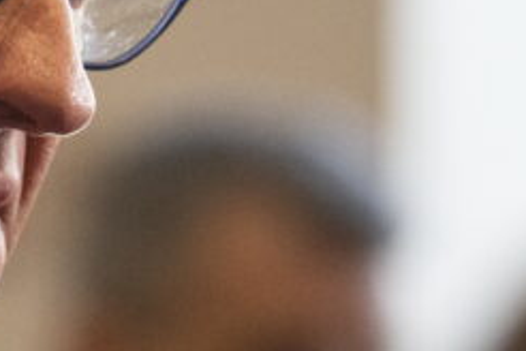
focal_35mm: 834
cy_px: -14
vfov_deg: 1.6
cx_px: 38
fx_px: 12185
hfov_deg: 2.5
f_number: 4
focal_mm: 200
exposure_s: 1/400
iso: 3200
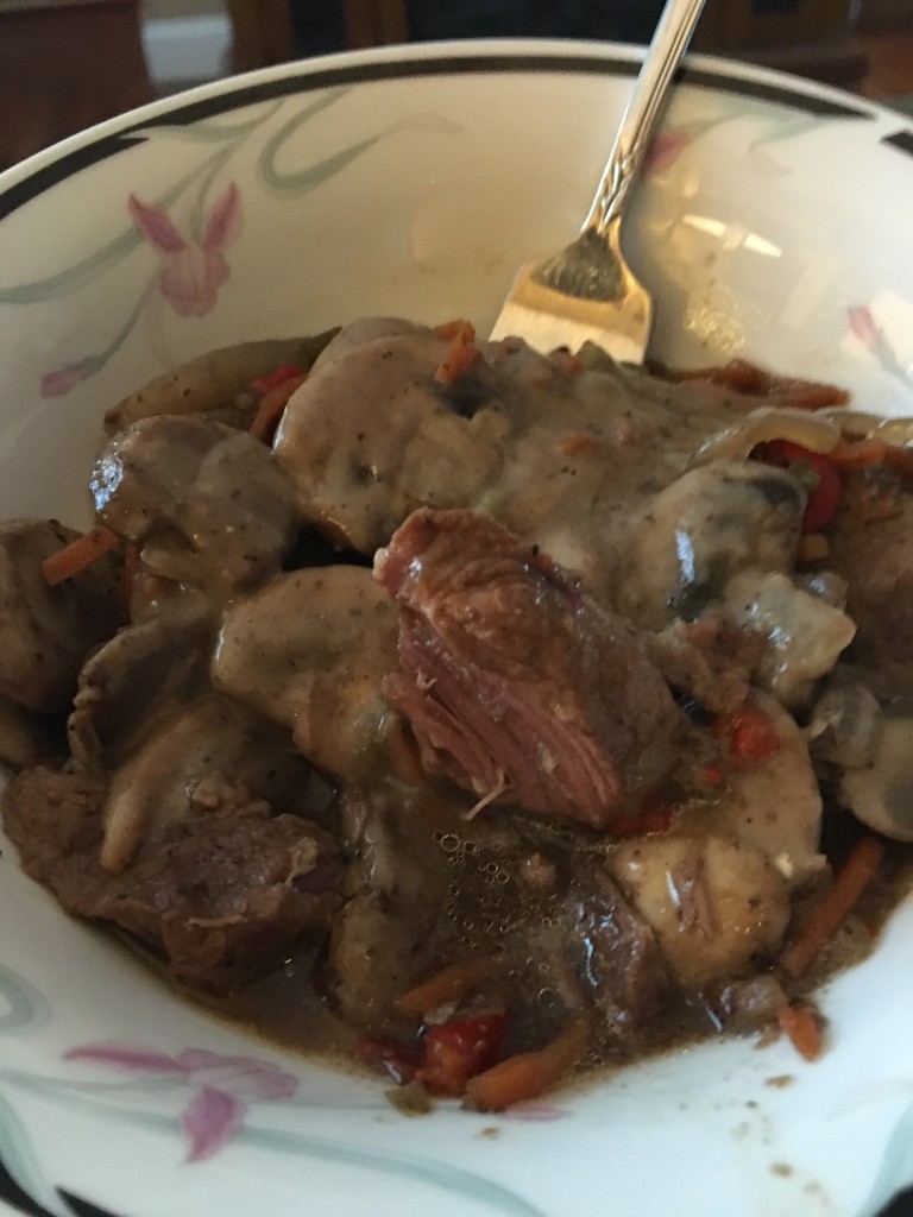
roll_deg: +3.9
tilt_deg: -43.4
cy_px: 608
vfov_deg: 61.7
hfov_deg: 48.2
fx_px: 1020
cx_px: 456
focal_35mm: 29
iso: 320
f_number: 2.2
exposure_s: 1/15
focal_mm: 4.15
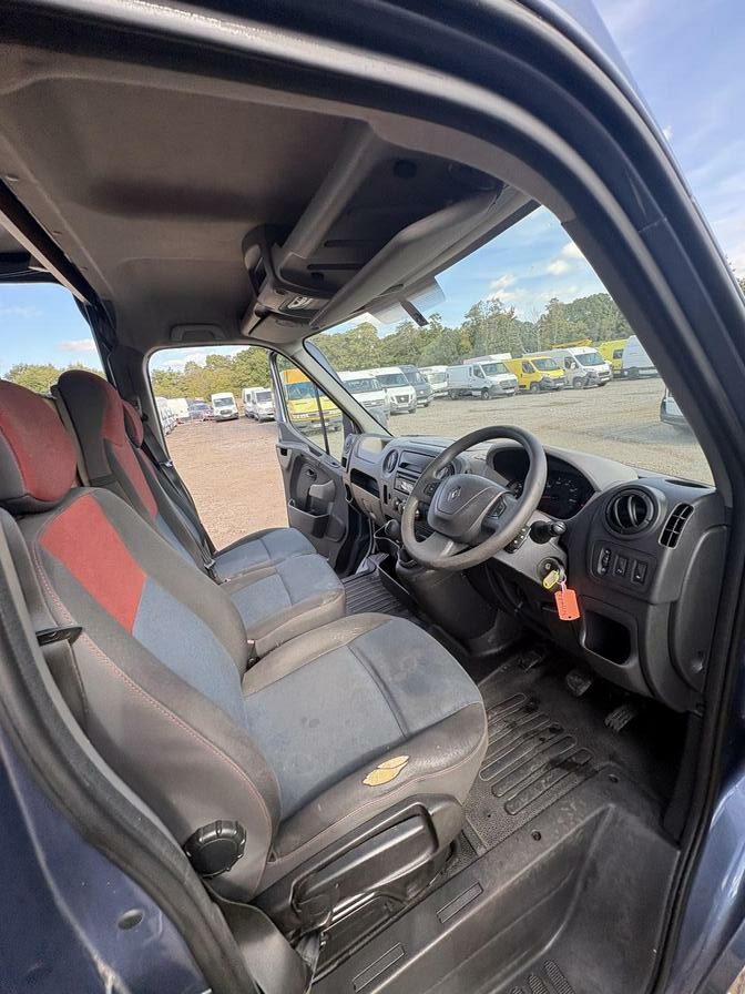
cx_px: 372
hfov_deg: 85.7
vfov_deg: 102.1
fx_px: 402
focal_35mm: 14
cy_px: 497
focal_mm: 2.22
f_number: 2.2
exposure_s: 1/202
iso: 40
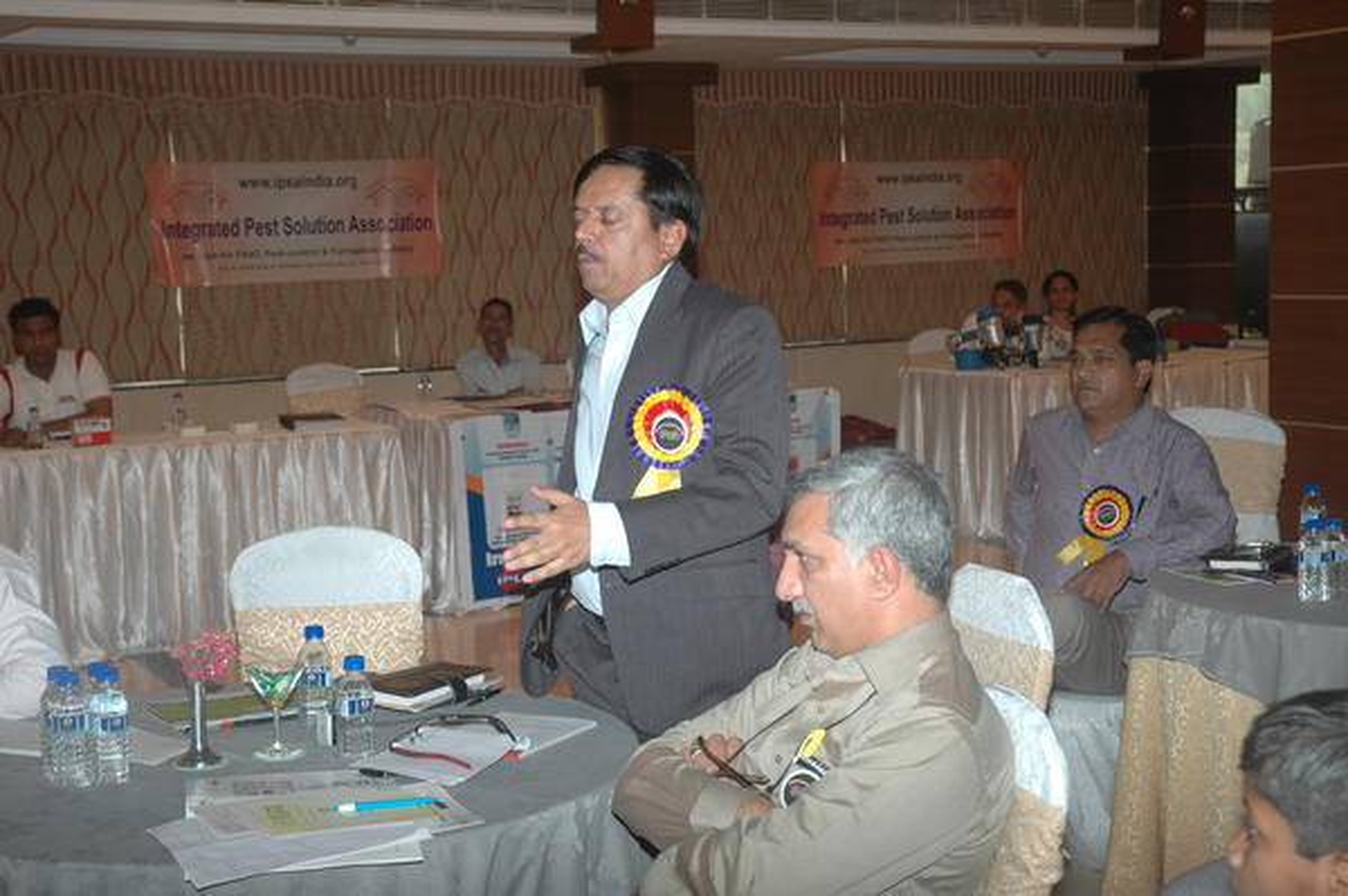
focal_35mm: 52
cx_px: 674
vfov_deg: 25.7
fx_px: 1964
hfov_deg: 37.9
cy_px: 448
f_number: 4.2
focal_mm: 35
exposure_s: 1/60
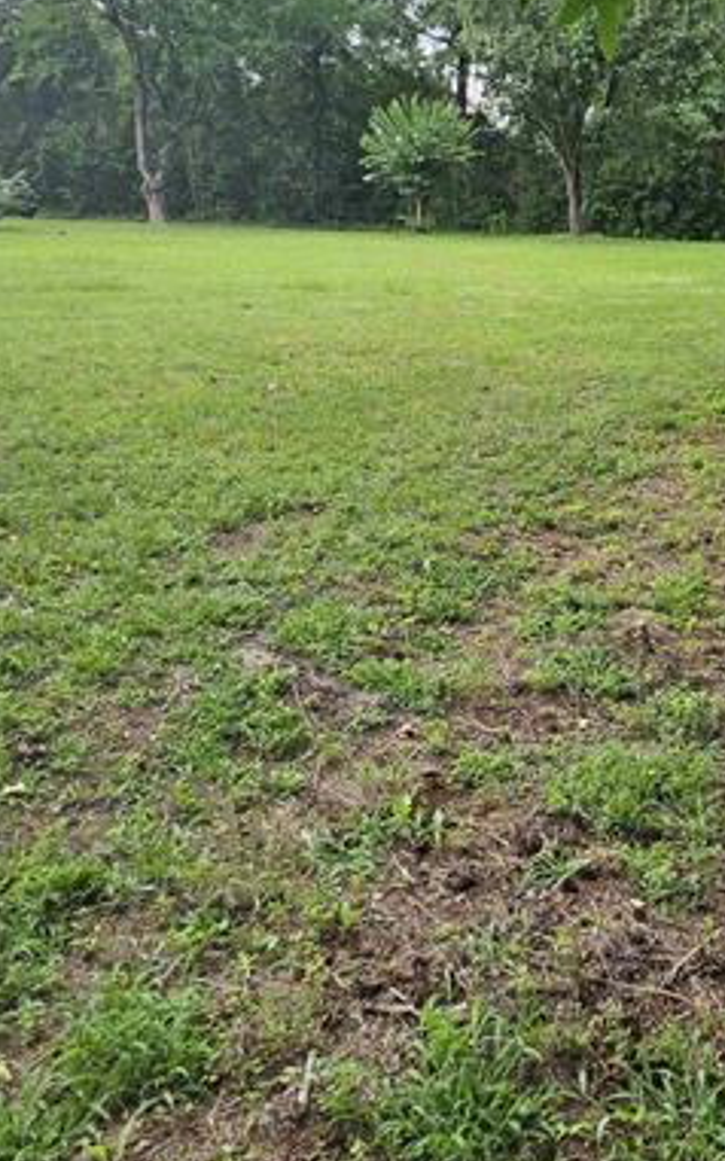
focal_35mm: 41
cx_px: 509
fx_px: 1297
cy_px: 463
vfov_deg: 47.9
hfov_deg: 30.9
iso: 25
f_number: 1.8
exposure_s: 1/282
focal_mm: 5.4
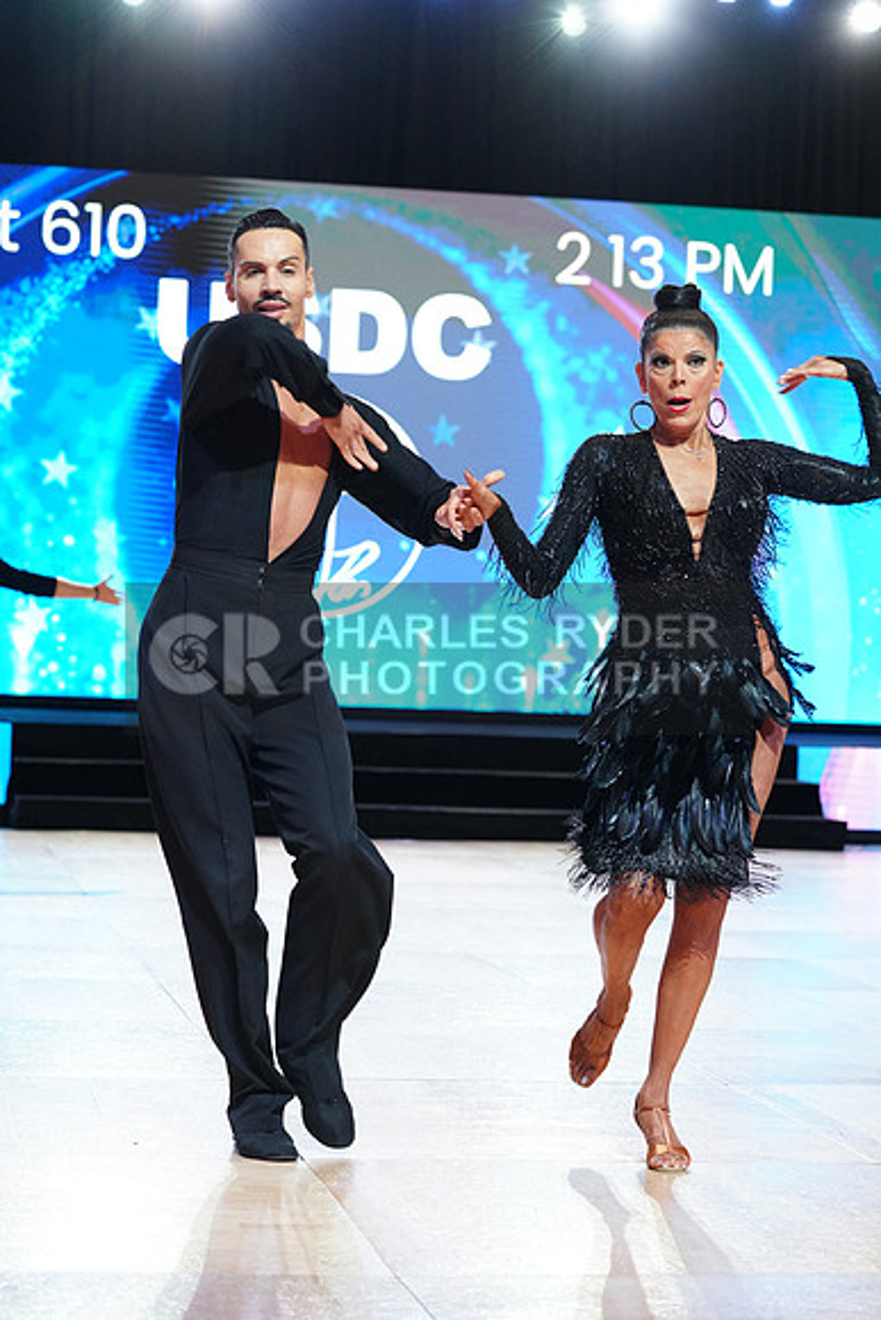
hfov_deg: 16.7
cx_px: 440
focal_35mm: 82
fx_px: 3008
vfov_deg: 24.8
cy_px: 660
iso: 2500
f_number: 4
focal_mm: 82
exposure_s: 1/250
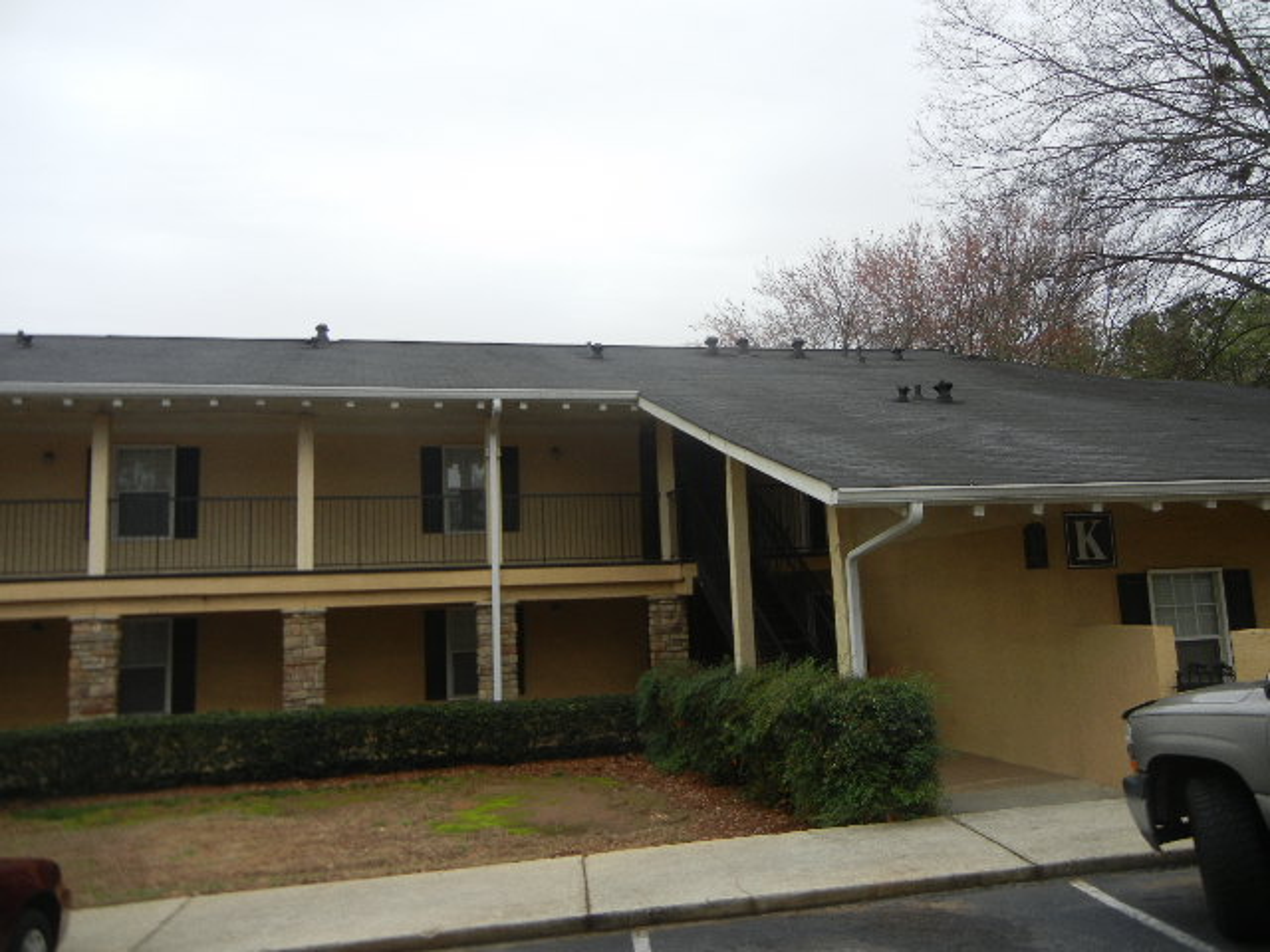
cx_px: 635
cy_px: 476
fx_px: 1101
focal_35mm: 30
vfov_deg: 46.8
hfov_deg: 60.0
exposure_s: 1/760
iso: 160
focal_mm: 5.4
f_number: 3.5
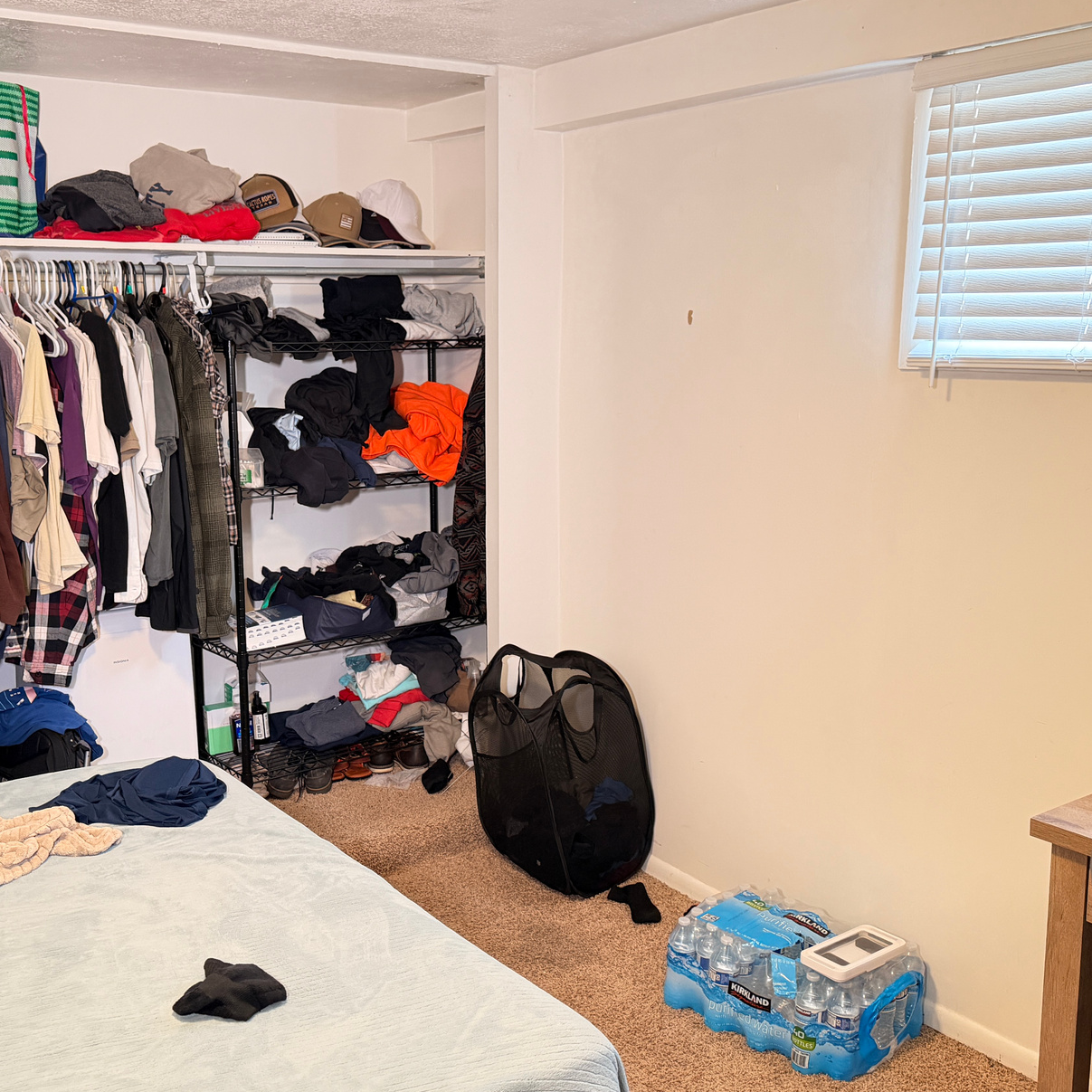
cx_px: 449
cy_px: 523
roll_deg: +0.3
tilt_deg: -10.4
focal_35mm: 36
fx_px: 1285
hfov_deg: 45.8
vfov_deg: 46.0
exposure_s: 1/60
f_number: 1.78
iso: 500
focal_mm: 6.76
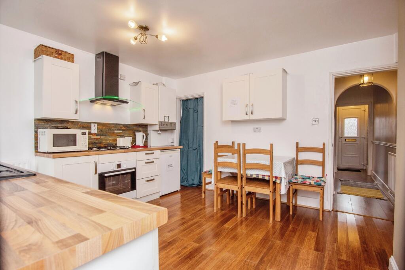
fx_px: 191
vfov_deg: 70.5
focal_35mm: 17
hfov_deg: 93.3
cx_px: 202
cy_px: 135
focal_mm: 17
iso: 400
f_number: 9
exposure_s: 1/60
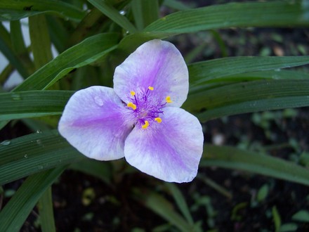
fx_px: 339
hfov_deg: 49.0
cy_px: 116
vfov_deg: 37.7
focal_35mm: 38
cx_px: 154
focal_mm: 8
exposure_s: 1/350
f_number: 2.8
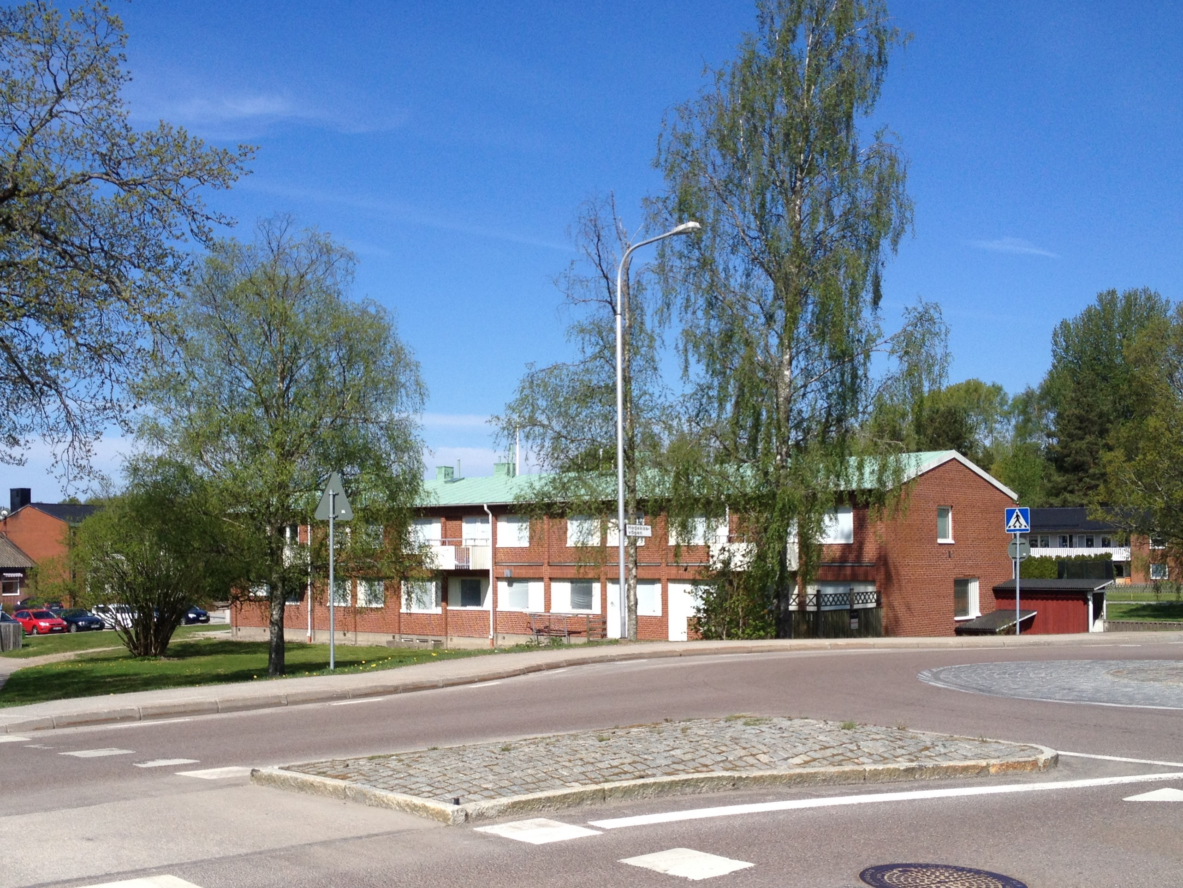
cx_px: 592
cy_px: 444
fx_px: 1196
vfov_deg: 40.7
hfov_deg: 52.6
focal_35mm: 35
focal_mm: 4.28
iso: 50
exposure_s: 1/1842
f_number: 2.4
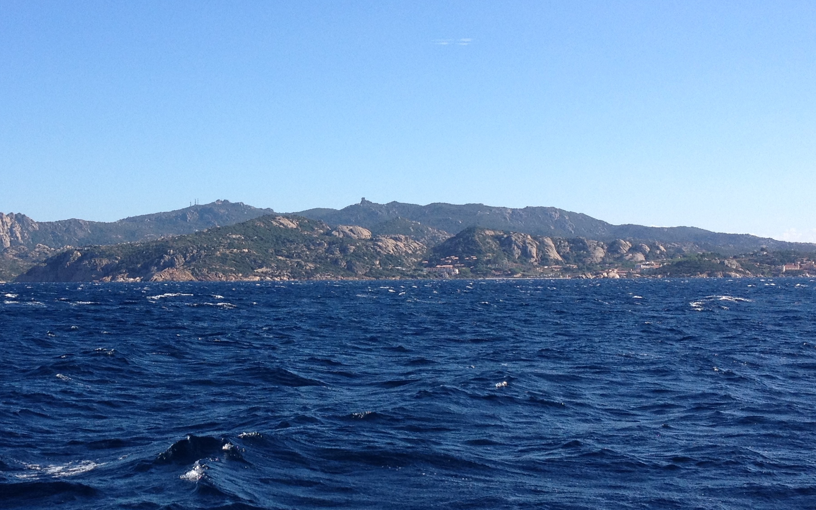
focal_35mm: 67
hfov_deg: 30.4
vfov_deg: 19.4
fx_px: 1490
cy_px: 275
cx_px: 261
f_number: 2.4
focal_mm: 4.28
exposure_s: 1/1381
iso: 64
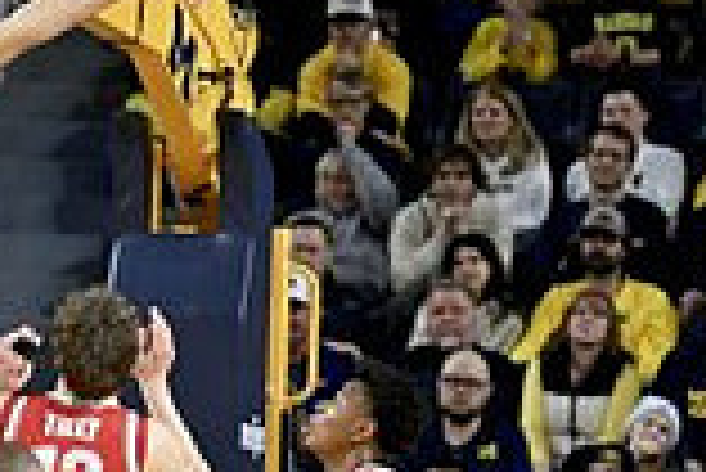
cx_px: -121
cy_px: 407
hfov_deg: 4.0
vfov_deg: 2.7
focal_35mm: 517
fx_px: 10148
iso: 2500
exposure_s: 1/1250
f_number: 2.8
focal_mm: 140
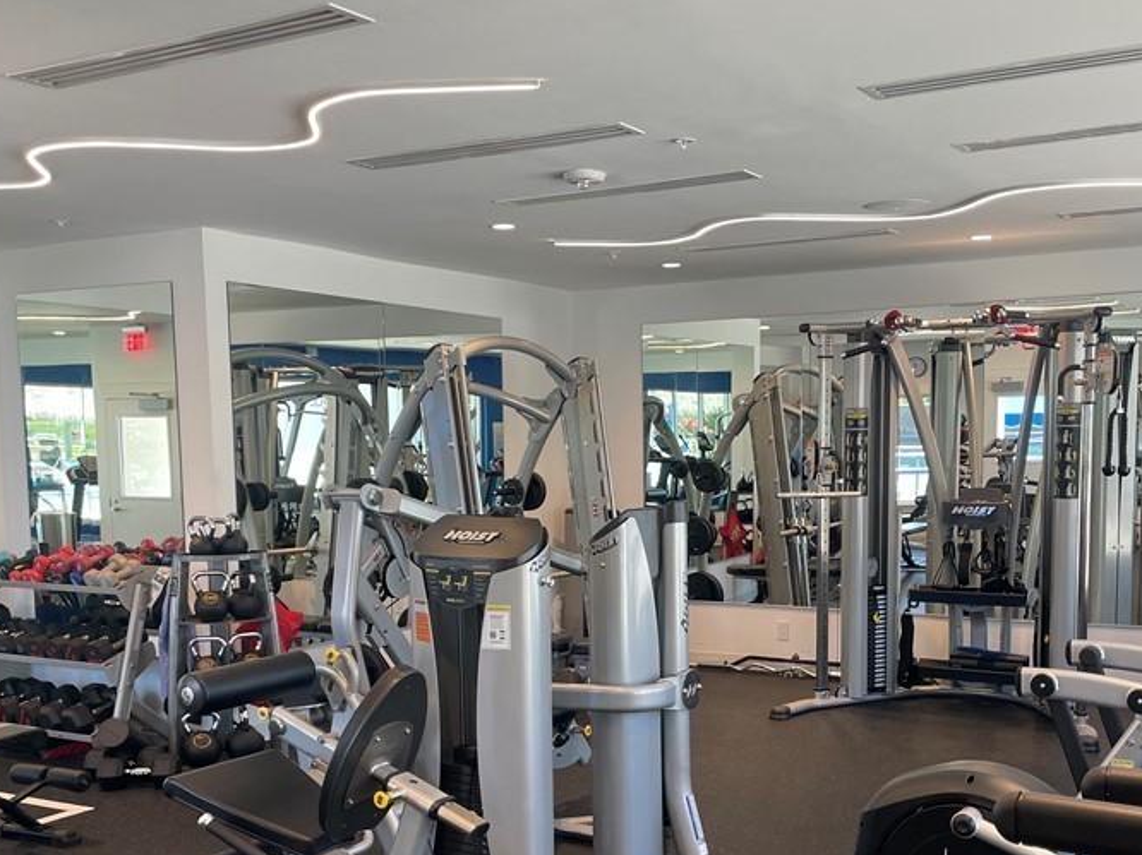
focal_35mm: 40
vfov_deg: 35.4
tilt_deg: -6.4
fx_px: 1319
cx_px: 634
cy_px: 598
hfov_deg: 46.7
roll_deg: +0.7
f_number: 1.6
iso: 100
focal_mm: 4.2
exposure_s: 1/120
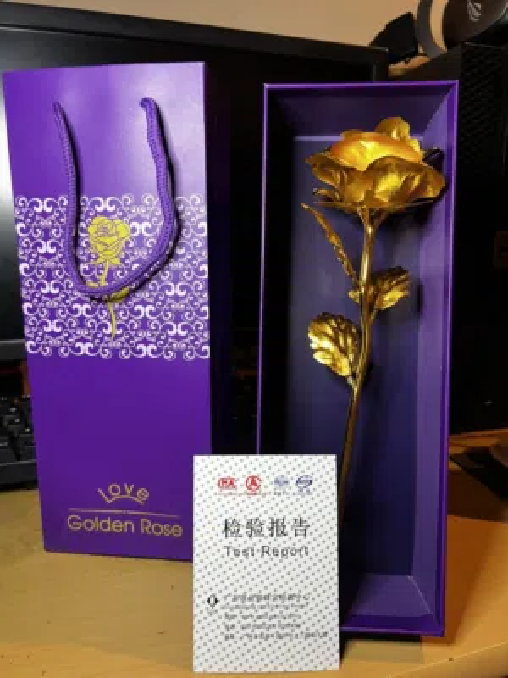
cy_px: 339
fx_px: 509
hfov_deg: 53.1
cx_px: 254
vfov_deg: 67.3
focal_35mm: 26
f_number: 1.5
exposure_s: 1/57
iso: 200
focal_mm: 5.7
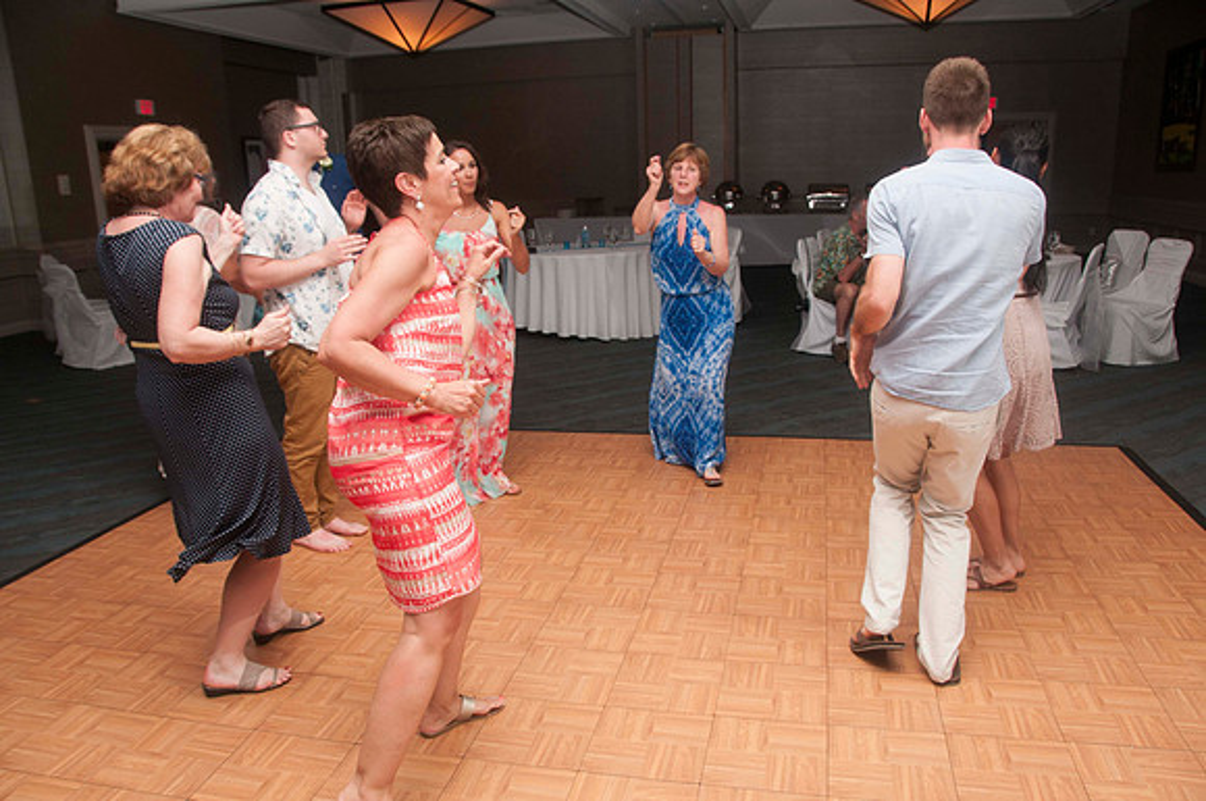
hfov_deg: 67.5
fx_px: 903
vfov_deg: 47.8
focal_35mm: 27
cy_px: 400
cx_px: 603
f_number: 5.6
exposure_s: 1/60
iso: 400
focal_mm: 18
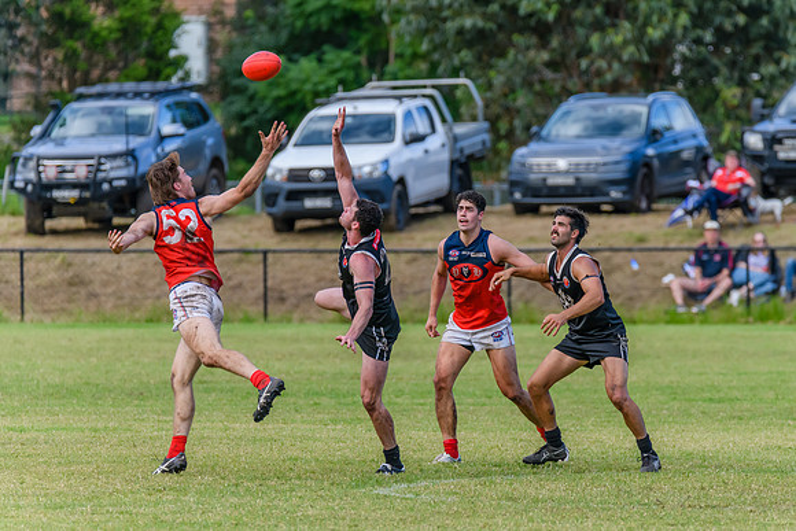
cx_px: 461
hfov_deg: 3.9
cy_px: 234
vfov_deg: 2.6
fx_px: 11688
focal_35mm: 528
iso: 1800
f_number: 6
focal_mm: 420
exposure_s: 1/2000
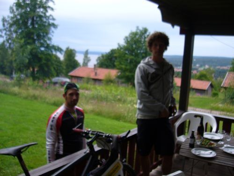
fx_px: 237
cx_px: 117
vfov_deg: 40.7
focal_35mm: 35
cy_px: 88
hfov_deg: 52.6
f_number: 2.8
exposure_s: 1/80
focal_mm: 5.8
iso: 80
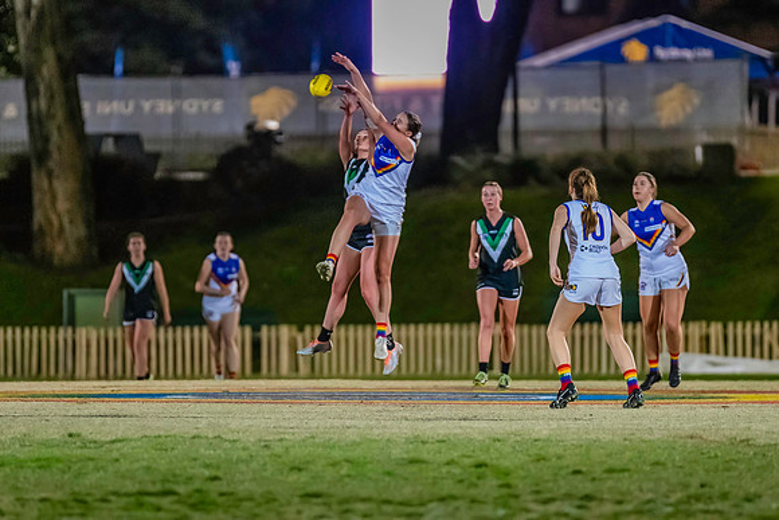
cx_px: 417
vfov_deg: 2.9
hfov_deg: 4.4
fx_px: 10239
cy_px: 236
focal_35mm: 473
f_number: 2.8
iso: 10000
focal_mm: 300
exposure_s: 1/1000
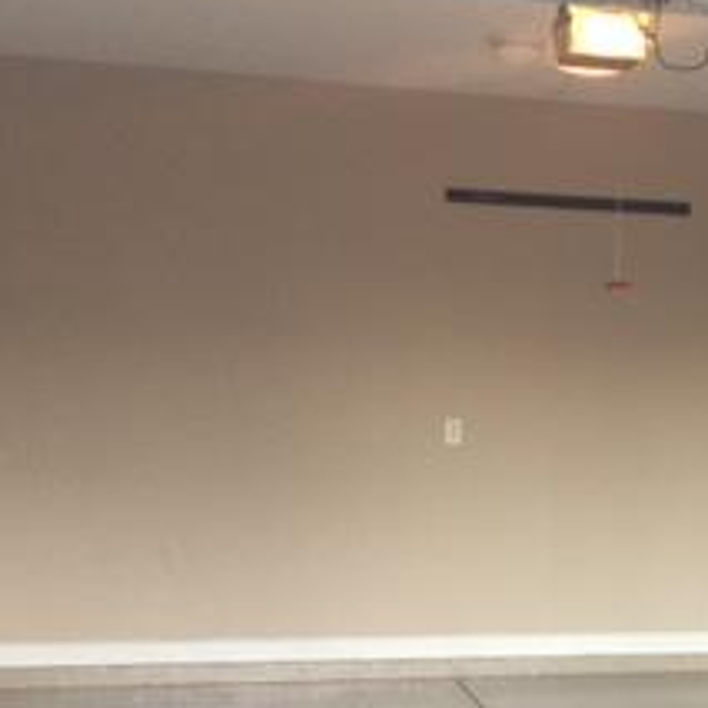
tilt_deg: -5.3
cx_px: 771
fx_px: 1782
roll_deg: -1.2
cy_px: 548
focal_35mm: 77
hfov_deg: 21.4
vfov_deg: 22.2
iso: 32
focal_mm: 4.15
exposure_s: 1/15
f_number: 2.2
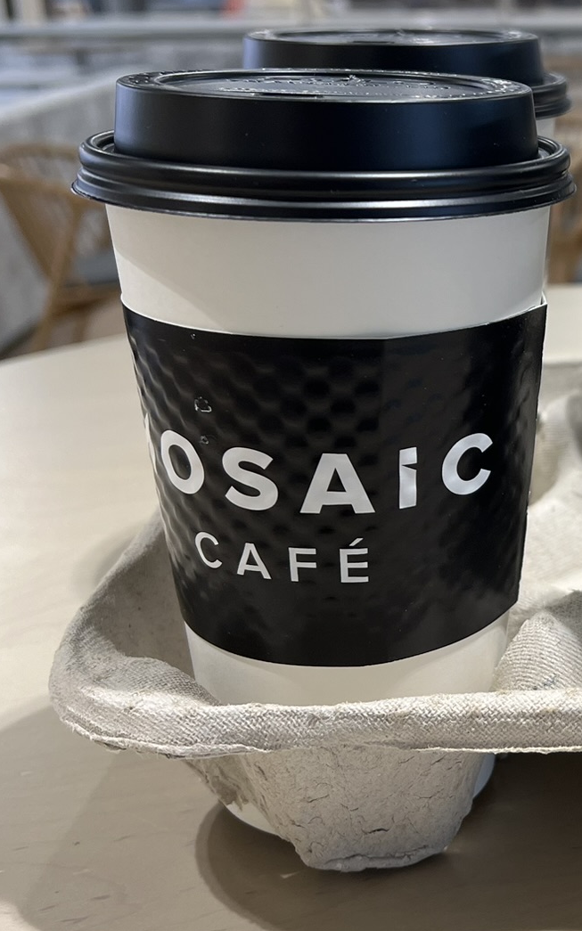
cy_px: 455
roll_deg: +0.2
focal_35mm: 54
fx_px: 1371
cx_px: 679
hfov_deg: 22.3
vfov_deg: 37.5
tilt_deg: -20.6
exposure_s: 1/60
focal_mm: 5.7
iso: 64
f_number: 1.5
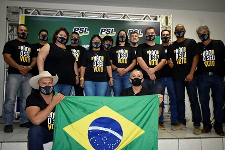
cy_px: 75
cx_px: 112
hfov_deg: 67.4
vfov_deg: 48.0
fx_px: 169
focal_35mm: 27
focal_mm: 18
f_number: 3.5
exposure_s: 1/125
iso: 1000
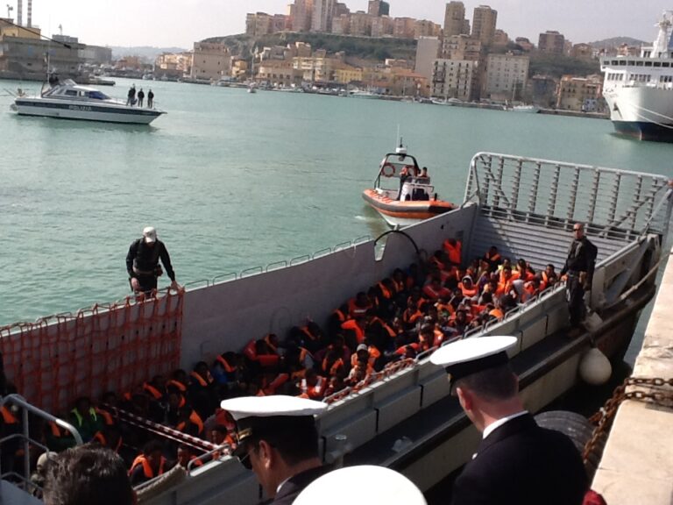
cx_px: 336
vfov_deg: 32.9
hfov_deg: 42.9
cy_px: 252
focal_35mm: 44
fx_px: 855
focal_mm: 2.03
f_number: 2.4
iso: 40
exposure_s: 1/1783
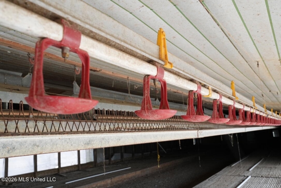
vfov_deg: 40.0
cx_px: 140
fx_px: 258
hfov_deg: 57.2
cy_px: 94
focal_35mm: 33
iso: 2000
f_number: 11
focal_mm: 33
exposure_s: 1/125
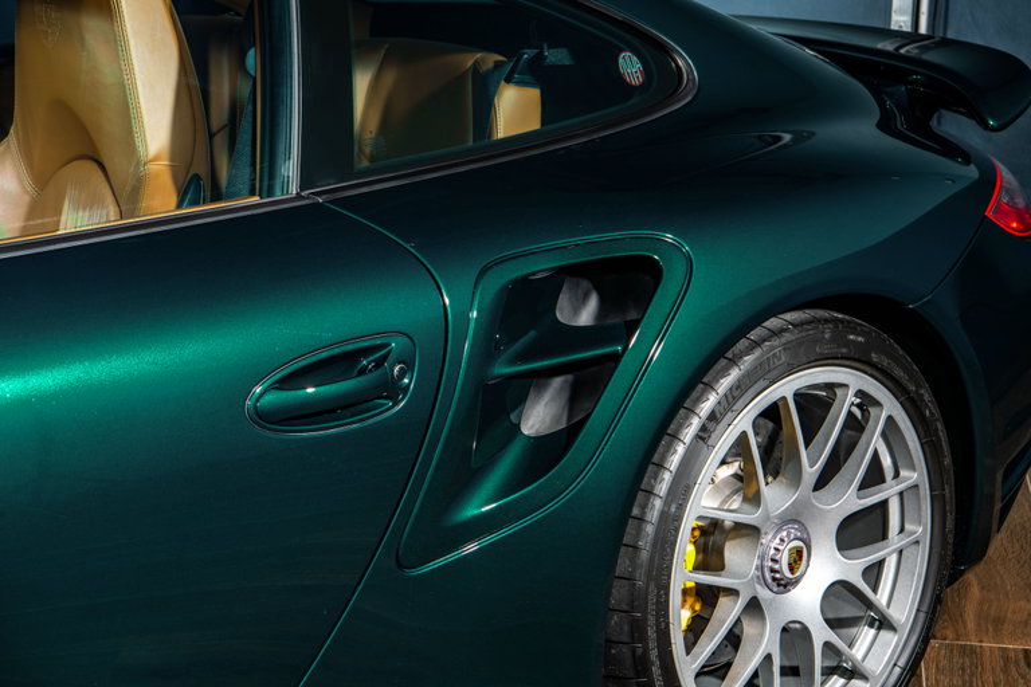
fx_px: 2005
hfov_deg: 28.8
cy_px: 344
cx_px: 516
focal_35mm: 70
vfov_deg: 19.5
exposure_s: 1/125
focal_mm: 70
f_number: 10
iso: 125
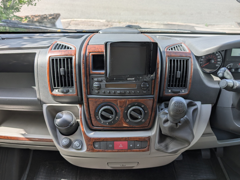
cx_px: 120
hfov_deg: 71.6
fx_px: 166
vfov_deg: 56.8
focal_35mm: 24
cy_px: 90
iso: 21
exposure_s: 1/154
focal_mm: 6.9
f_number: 1.68
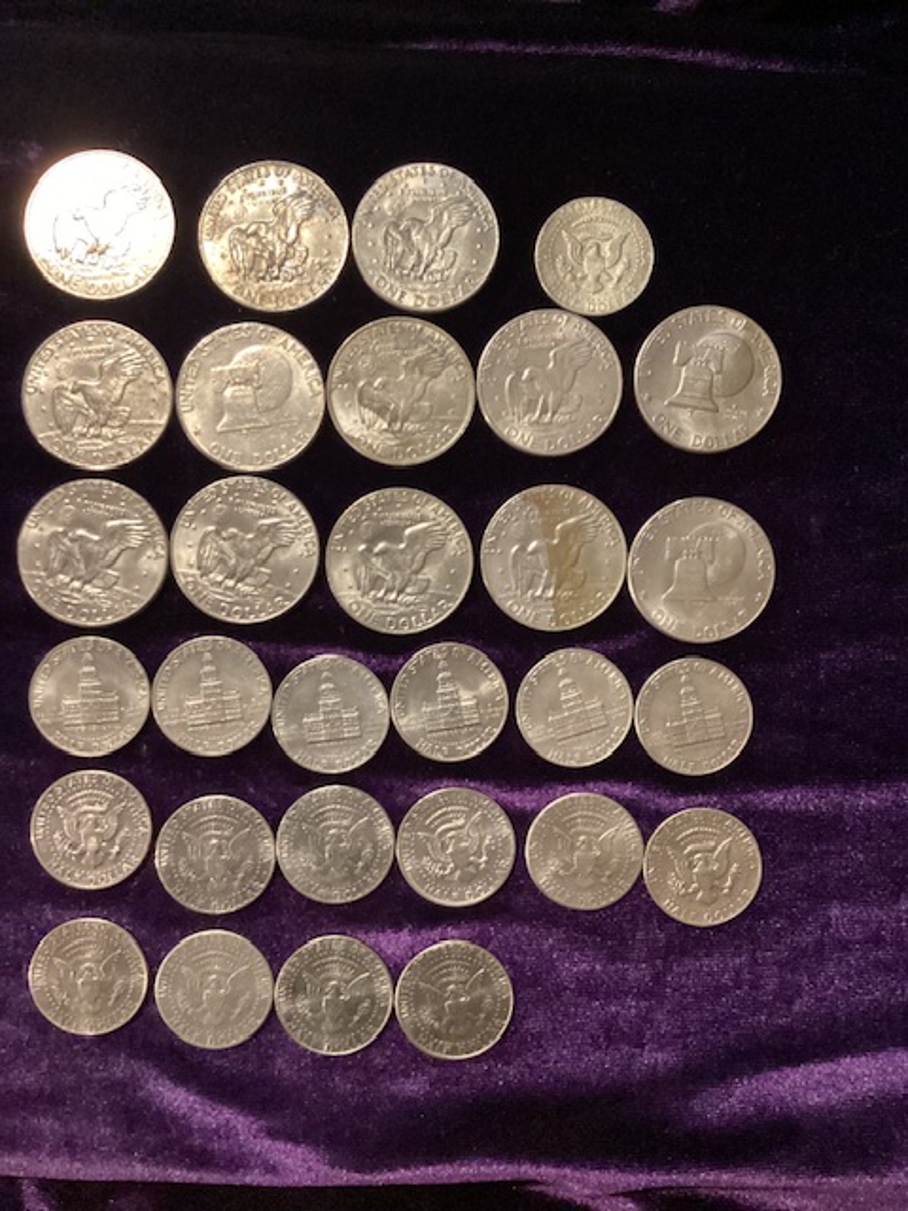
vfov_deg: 58.4
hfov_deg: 45.4
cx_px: 454
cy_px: 606
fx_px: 1084
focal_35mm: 31
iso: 640
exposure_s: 1/30
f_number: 2.4
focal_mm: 3.3
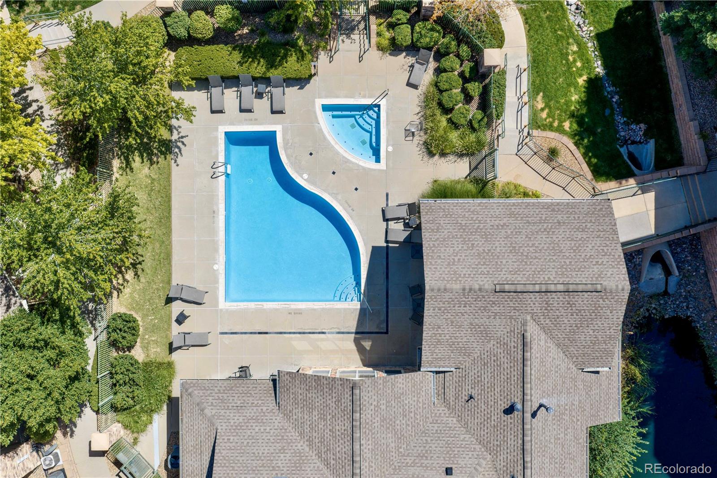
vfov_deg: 46.4
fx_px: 558
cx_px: 358
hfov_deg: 65.5
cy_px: 239
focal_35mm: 28
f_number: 2.8
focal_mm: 14.45
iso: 100
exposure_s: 1/120
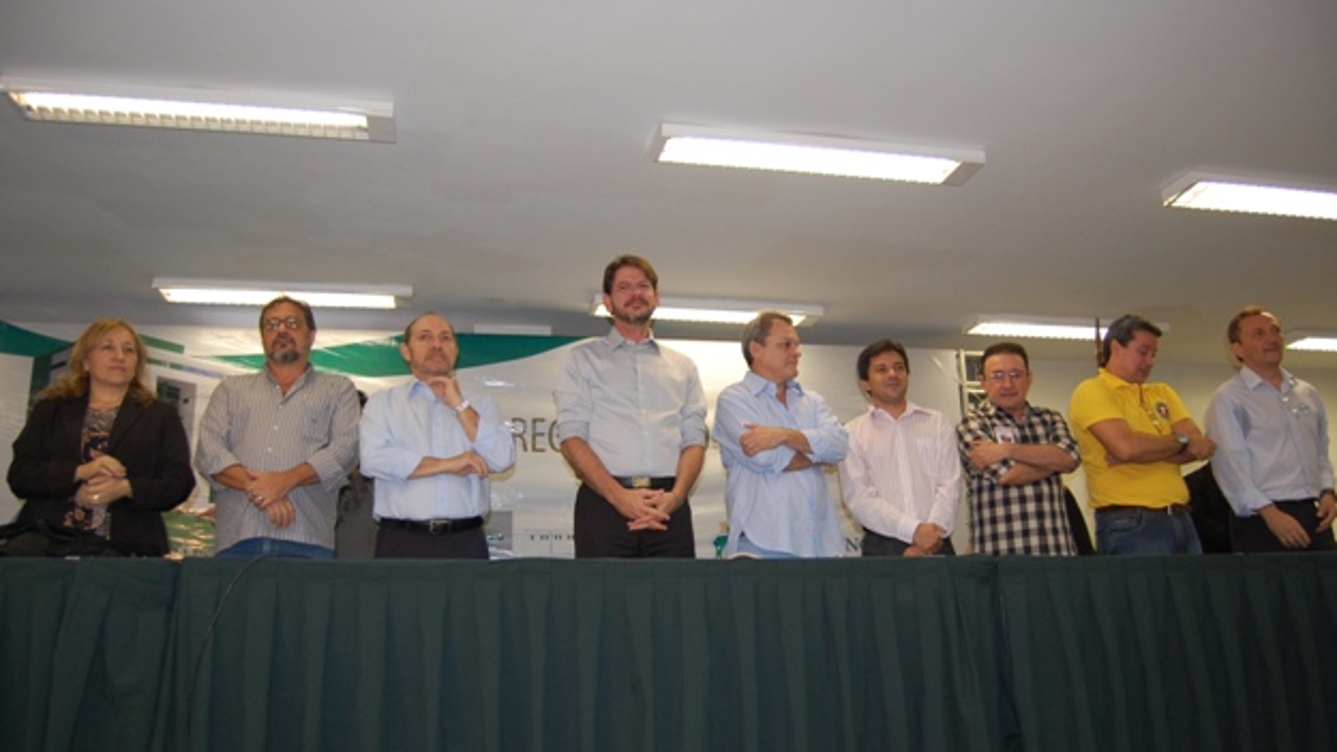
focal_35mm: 29
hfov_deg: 66.1
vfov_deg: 40.2
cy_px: 392
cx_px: 660
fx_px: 1028
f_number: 3.5
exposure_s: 1/60
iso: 400
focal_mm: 18
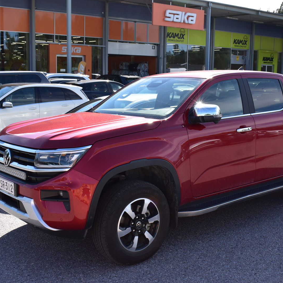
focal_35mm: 46
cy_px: 141
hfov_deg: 36.7
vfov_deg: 36.8
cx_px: 160
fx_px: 425
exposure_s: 1/350
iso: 400
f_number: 11
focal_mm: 24
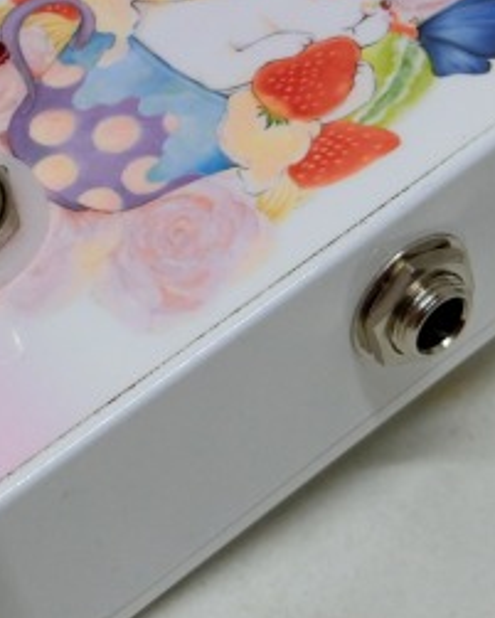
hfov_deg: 13.8
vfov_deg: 17.0
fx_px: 2050
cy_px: 130
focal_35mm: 112
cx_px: 229
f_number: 4.4
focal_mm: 8
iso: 160
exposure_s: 1/125
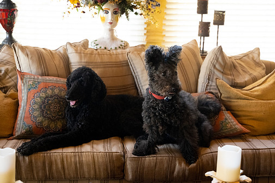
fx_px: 405
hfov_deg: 37.5
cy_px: 93
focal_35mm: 53
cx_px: 145
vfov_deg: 25.6
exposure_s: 1/320
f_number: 4
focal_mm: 46
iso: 5000
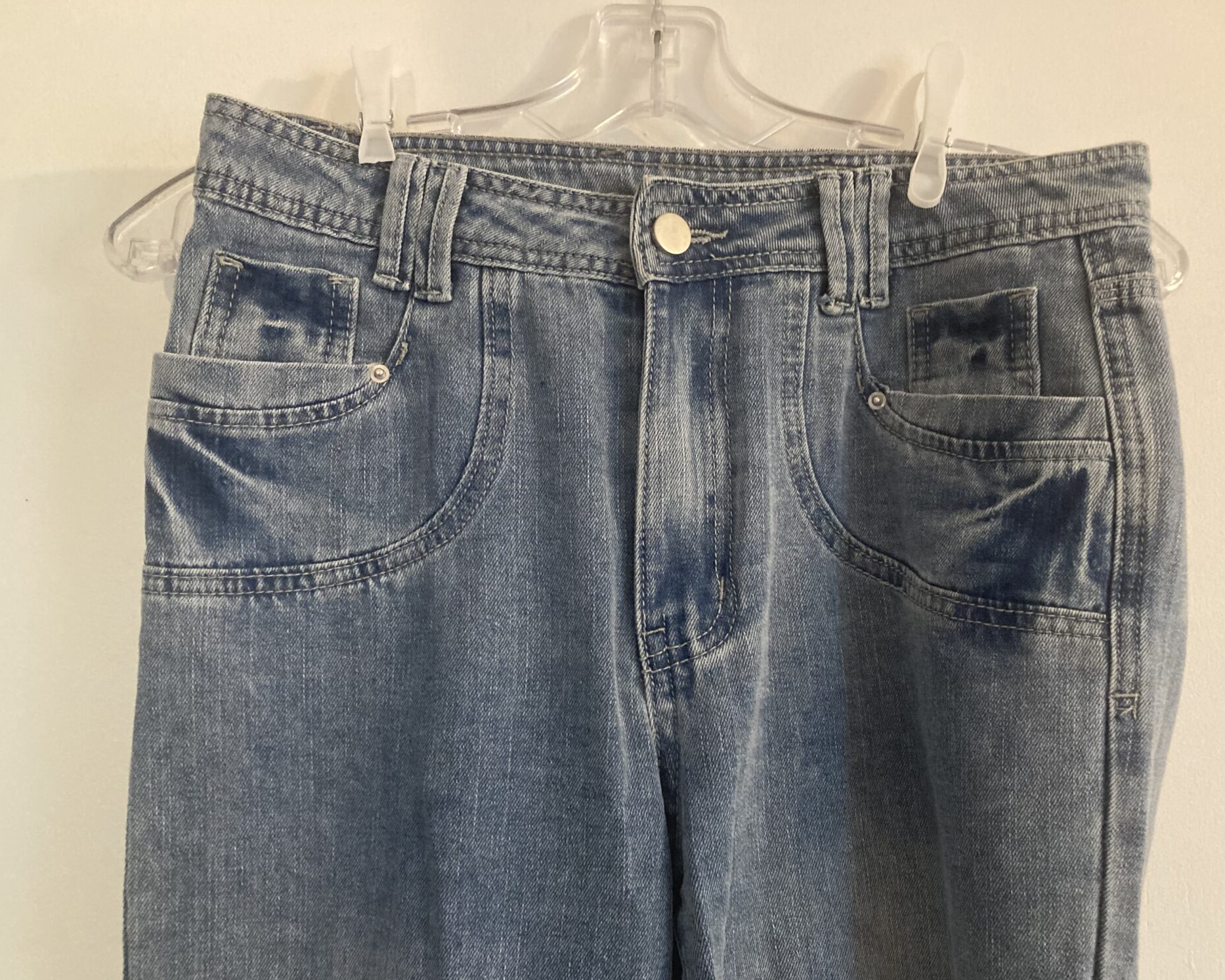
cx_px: 663
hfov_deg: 58.7
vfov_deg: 48.5
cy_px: 501
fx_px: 1088
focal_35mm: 30
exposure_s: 1/40
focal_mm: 3.99
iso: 320
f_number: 1.8
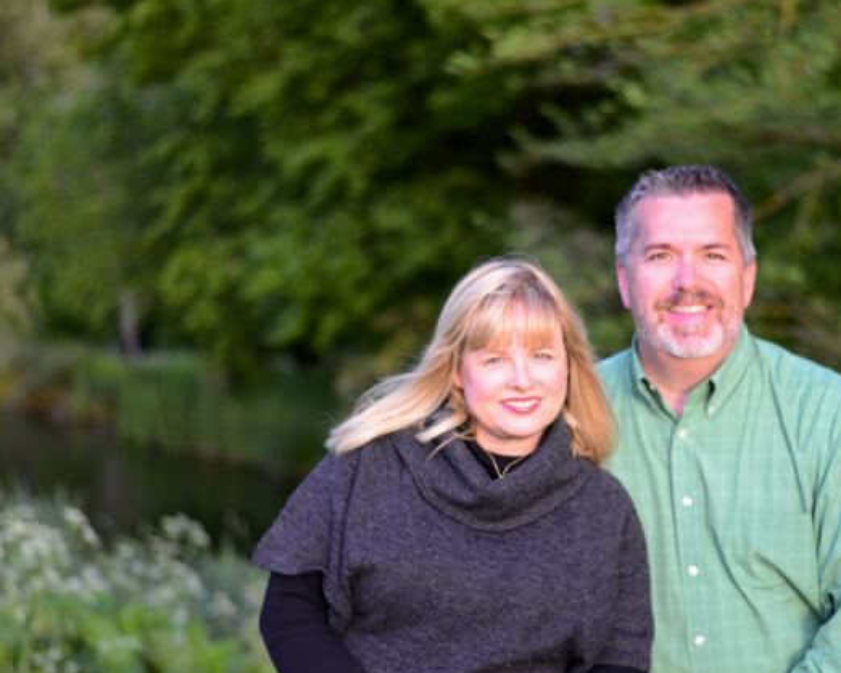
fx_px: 2141
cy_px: 337
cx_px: 503
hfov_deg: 22.2
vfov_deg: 17.9
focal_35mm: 86
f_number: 1.8
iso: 200
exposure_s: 1/500
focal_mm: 50
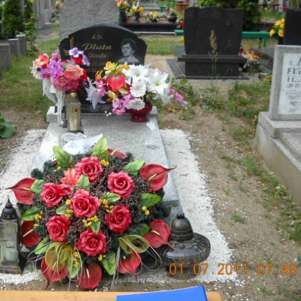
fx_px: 492
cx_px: 106
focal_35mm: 50
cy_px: 146
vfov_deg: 34.0
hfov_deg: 33.8
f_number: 3.1
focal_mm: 6.72
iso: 64
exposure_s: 1/176
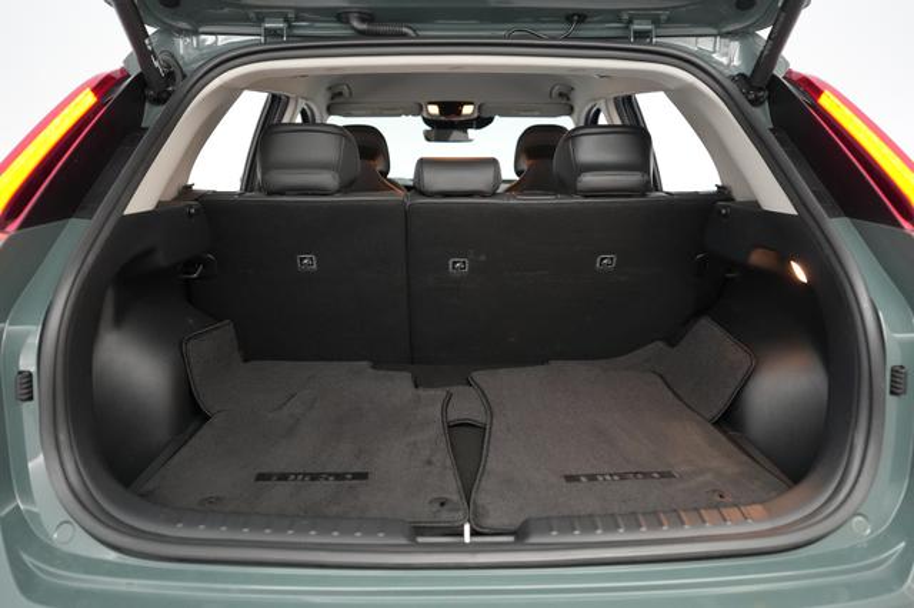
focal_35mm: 26
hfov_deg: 69.4
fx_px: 660
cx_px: 457
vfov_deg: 49.5
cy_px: 304
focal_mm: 26
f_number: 2.8
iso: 5000
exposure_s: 1/160
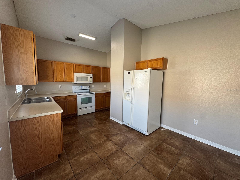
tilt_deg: -5.4
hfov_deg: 102.1
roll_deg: -1.2
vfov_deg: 85.7
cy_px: 90
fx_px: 97
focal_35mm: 14
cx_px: 120
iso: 100
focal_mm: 2.22
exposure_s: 1/99
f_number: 2.2
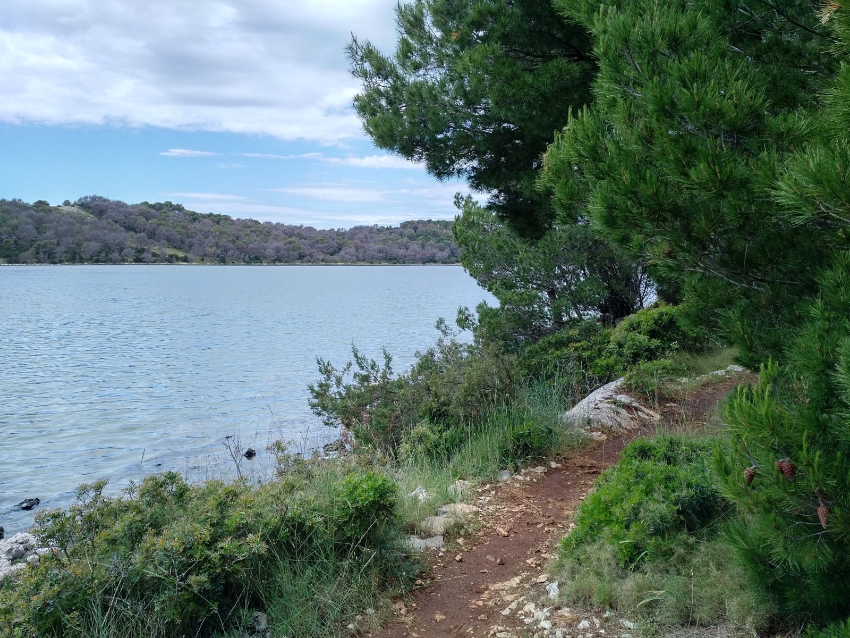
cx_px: 425
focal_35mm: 27
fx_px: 663
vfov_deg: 51.4
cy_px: 319
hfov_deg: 65.3
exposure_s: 1/1753
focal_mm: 4.75
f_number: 2.2
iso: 50
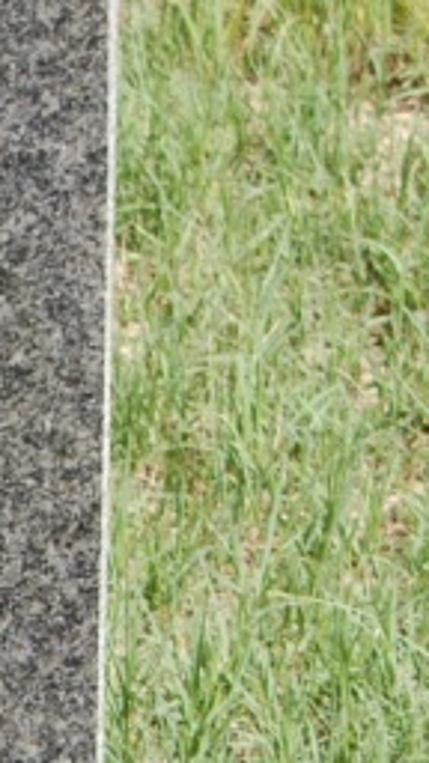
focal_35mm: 345
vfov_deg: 6.3
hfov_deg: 3.5
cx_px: -652
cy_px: 466
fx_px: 6979
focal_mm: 55
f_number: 9
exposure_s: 1/320
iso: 200
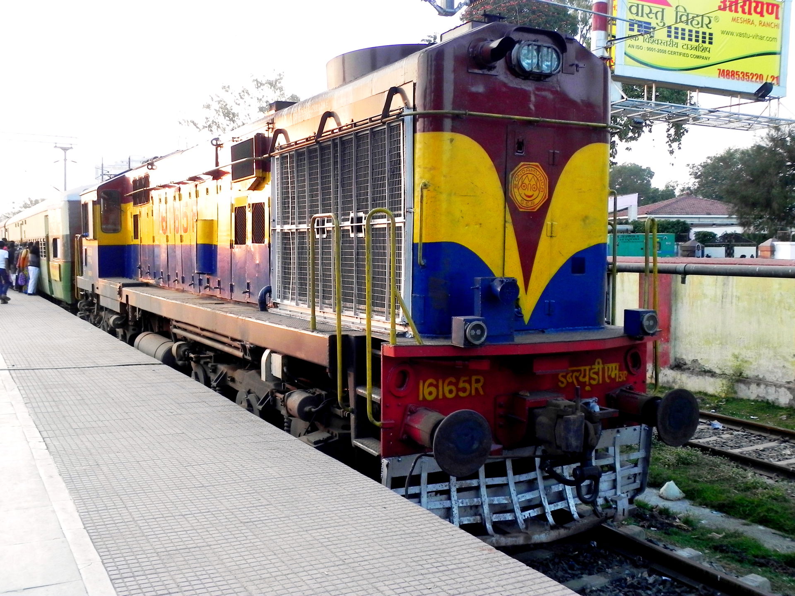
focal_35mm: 37
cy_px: 298
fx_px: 850
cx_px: 398
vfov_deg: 38.7
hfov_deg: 50.1
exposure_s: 1/96
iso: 160
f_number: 3.5
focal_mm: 6.6
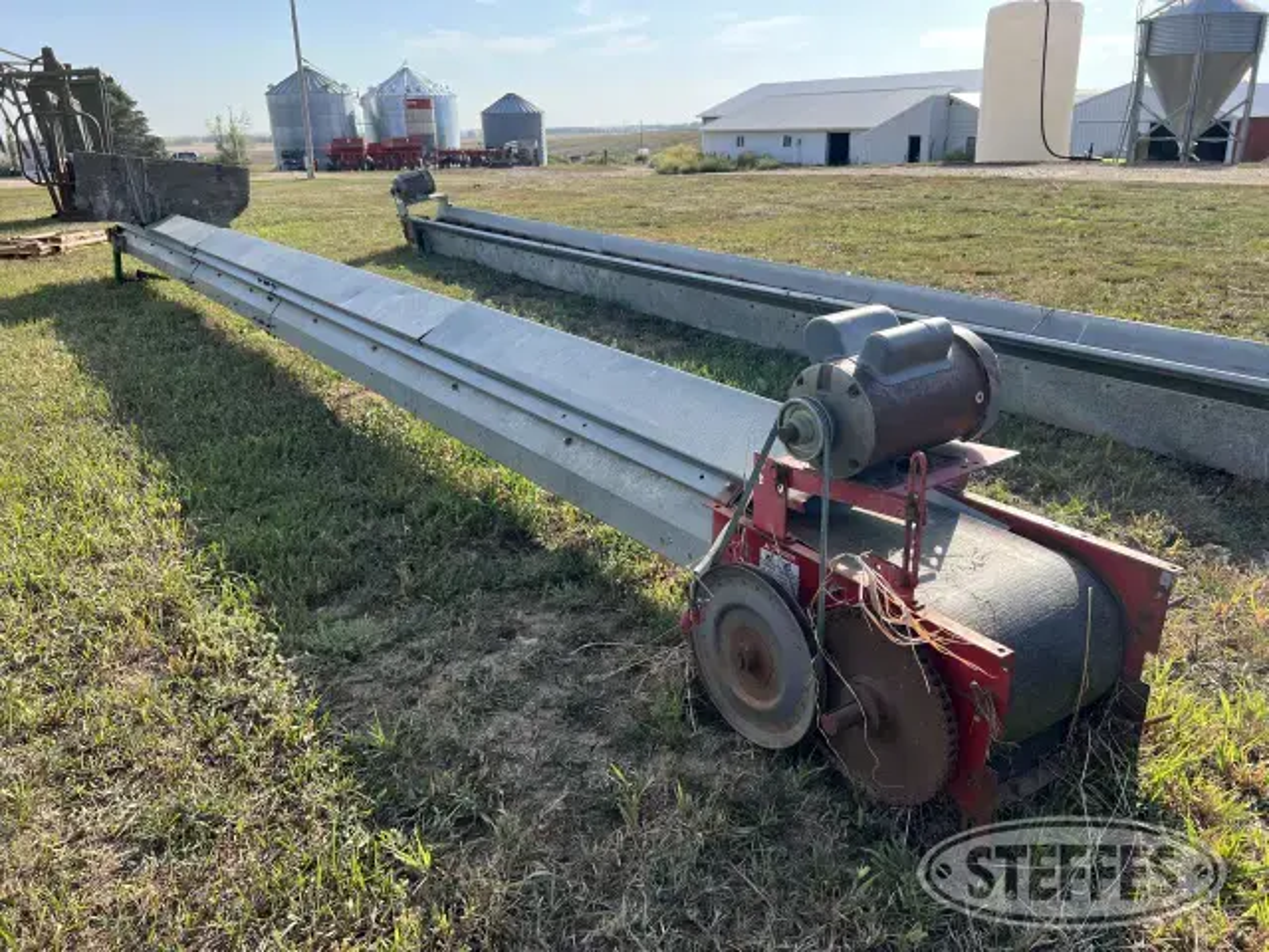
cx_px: 634
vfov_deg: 53.1
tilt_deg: -19.8
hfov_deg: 67.3
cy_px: 476
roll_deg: +1.0
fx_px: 953
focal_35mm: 26
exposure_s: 1/1449
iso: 50
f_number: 1.5
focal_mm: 5.7
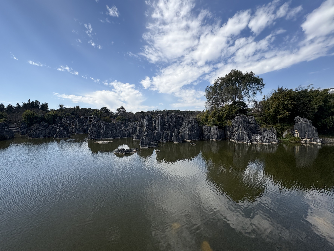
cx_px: 148
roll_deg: +0.4
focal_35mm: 16
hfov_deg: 94.1
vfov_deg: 78.0
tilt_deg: +1.5
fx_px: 154
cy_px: 119
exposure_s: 1/2208
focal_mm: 2.22
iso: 50
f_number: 2.2
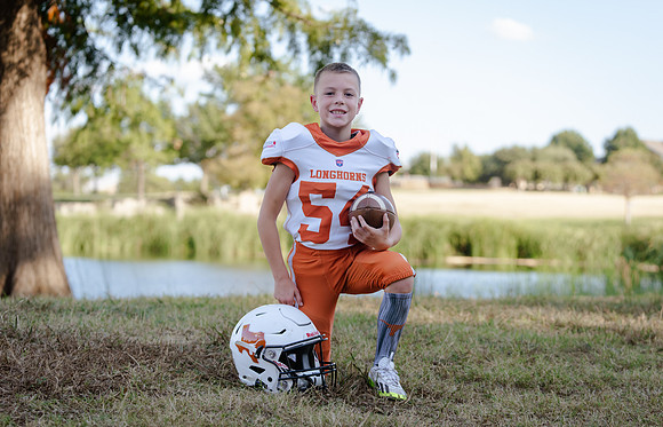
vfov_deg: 17.8
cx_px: 345
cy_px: 230
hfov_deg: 27.4
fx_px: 1358
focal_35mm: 75
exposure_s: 1/320
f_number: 3.2
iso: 125
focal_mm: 70
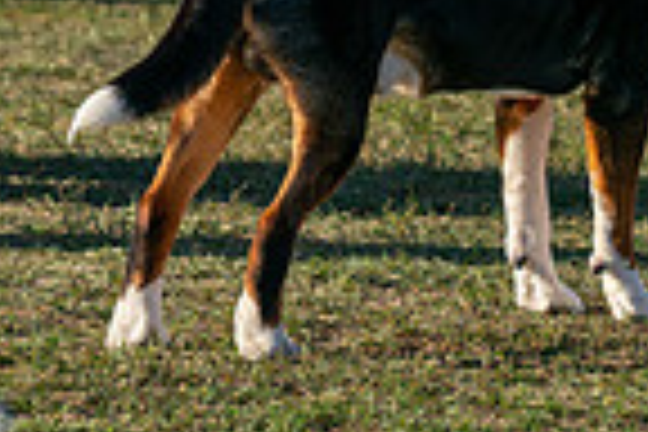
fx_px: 7613
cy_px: -403
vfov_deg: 3.2
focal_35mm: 423
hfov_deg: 4.9
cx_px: 536
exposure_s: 1/1250
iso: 200
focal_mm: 105
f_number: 4.5
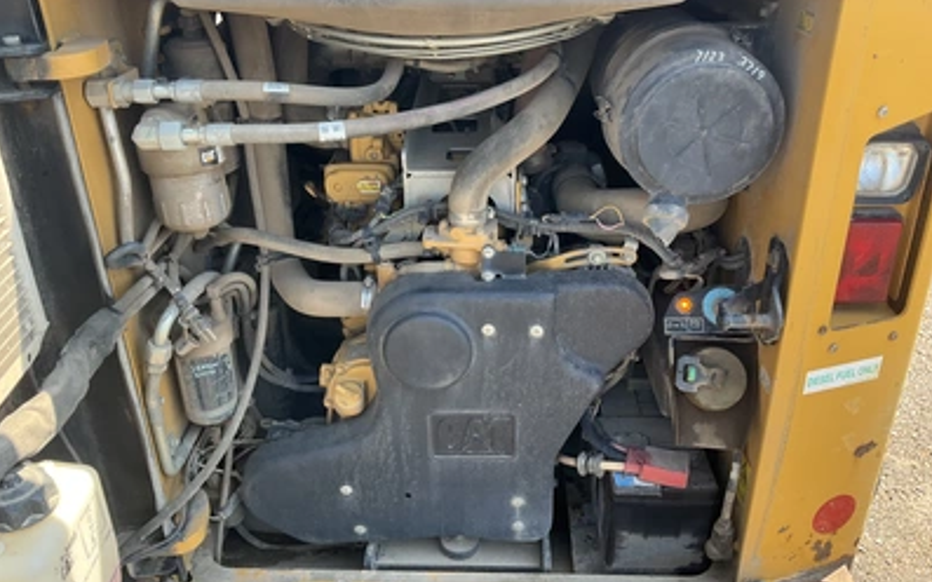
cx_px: 465
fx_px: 787
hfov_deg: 61.2
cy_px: 270
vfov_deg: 40.6
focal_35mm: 31
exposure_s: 1/172
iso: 25
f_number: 1.8
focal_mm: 3
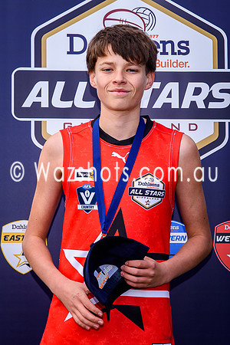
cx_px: 96
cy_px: 158
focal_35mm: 146
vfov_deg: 14.0
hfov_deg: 9.4
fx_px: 1403
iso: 100
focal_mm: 50
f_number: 5.6
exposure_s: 1/160
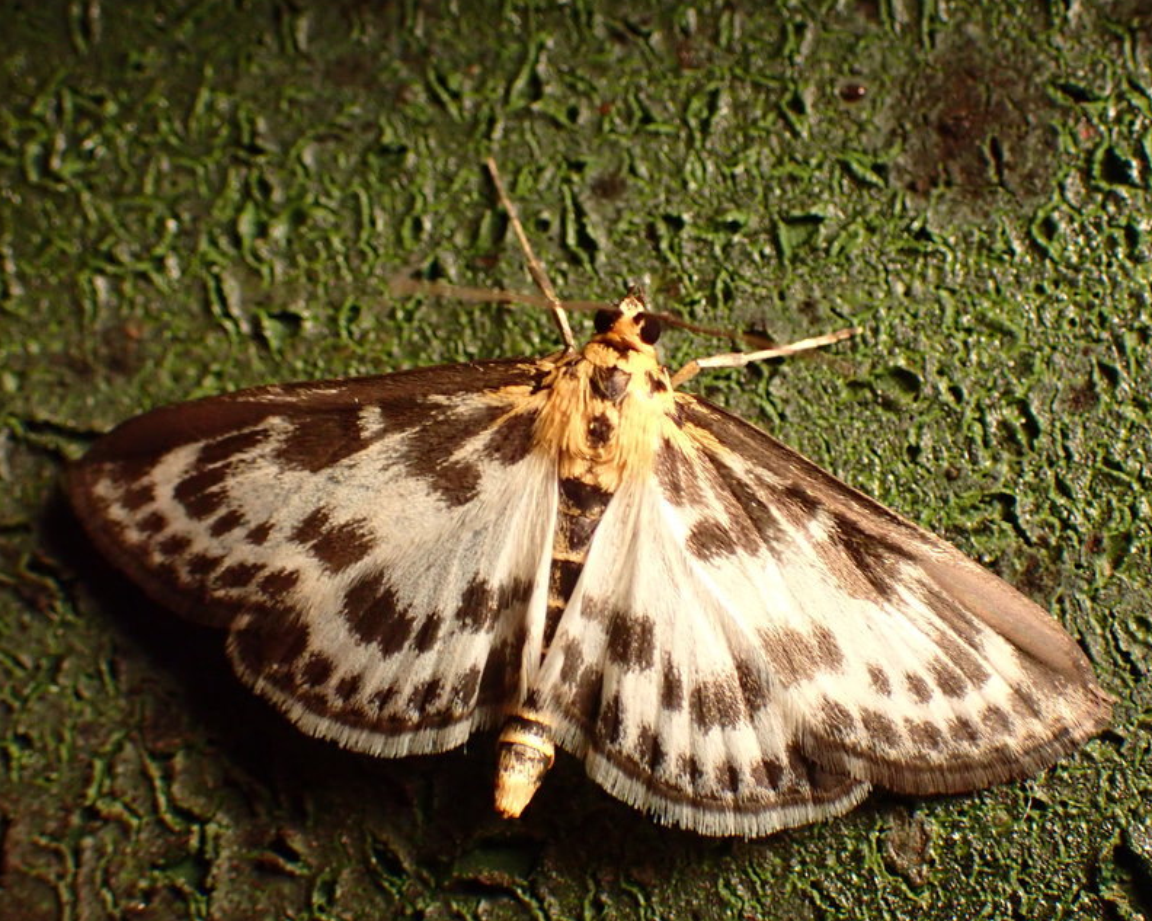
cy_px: 460
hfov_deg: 23.6
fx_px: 2761
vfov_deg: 18.9
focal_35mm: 81
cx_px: 596
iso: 800
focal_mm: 13.65
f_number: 4.1
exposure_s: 1/80
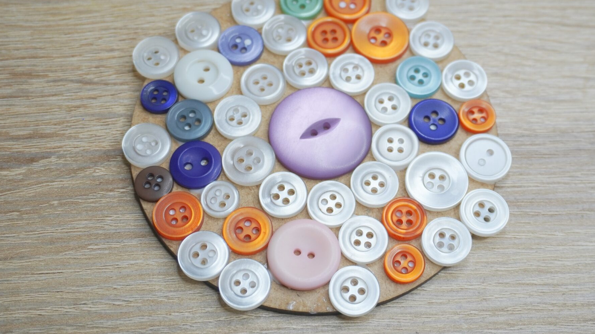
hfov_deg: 40.6
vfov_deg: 23.5
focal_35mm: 51
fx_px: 805
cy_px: 153
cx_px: 322
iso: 500
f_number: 4.5
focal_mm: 28
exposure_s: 1/160
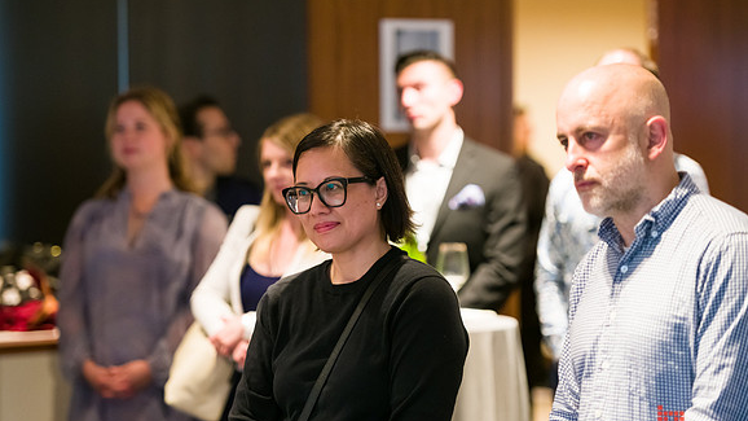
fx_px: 2816
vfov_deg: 8.5
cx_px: 374
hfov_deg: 15.1
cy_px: 222
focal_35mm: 142
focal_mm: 135
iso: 1600
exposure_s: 1/200
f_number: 3.2
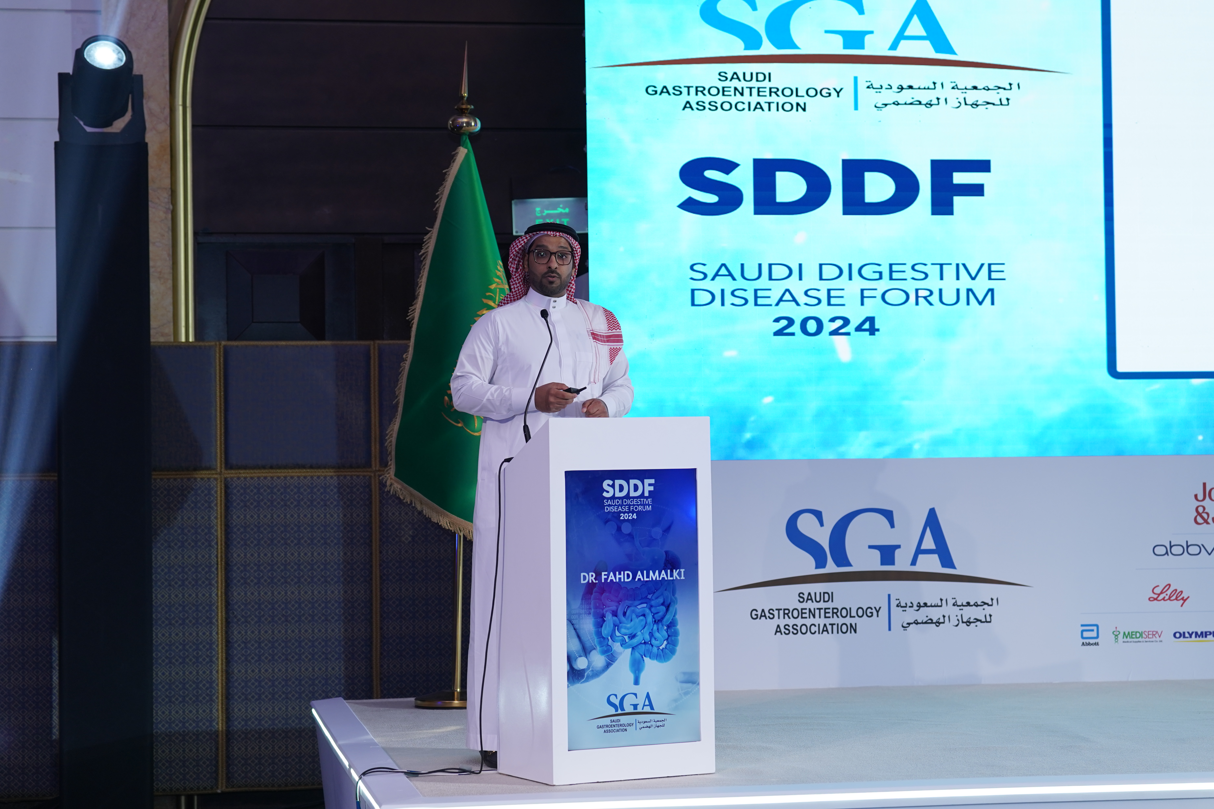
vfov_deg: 17.9
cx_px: 607
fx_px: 2563
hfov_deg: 26.7
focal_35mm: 76
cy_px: 404
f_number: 3.5
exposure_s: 1/125
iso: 800
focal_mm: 76
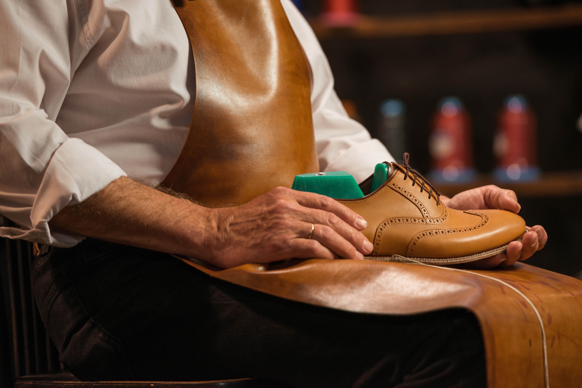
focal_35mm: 185
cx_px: 291
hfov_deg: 11.1
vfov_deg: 7.4
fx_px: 2992
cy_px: 194
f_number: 3.5
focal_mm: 185
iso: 400
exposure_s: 1/100
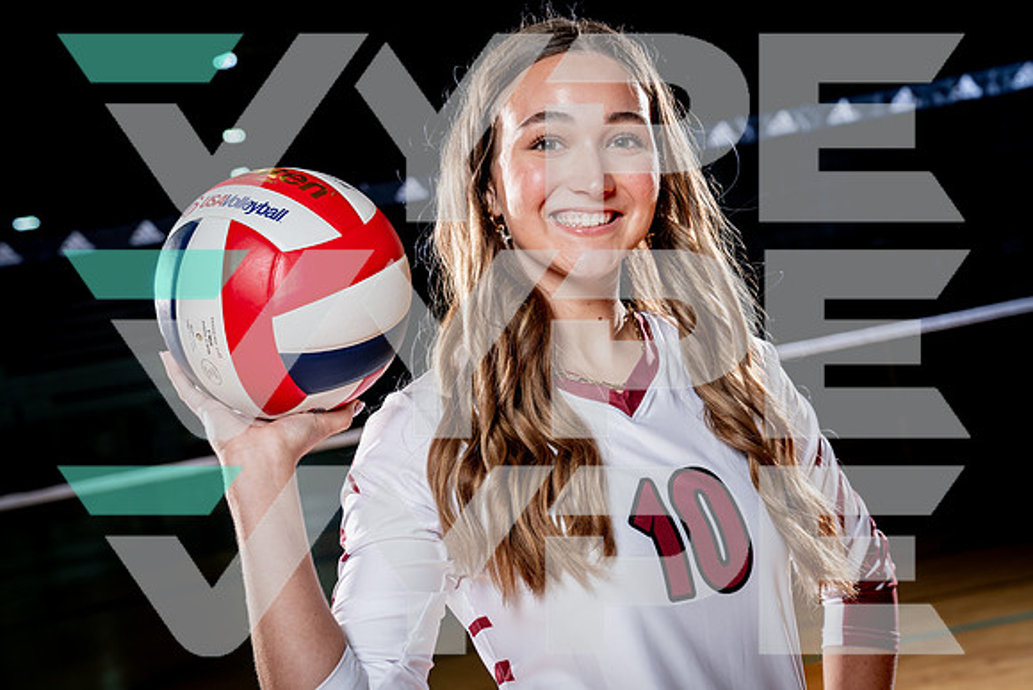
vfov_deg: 23.8
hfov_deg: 35.0
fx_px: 1636
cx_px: 516
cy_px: 345
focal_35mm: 57
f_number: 5.6
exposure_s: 1/250
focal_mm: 57
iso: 250
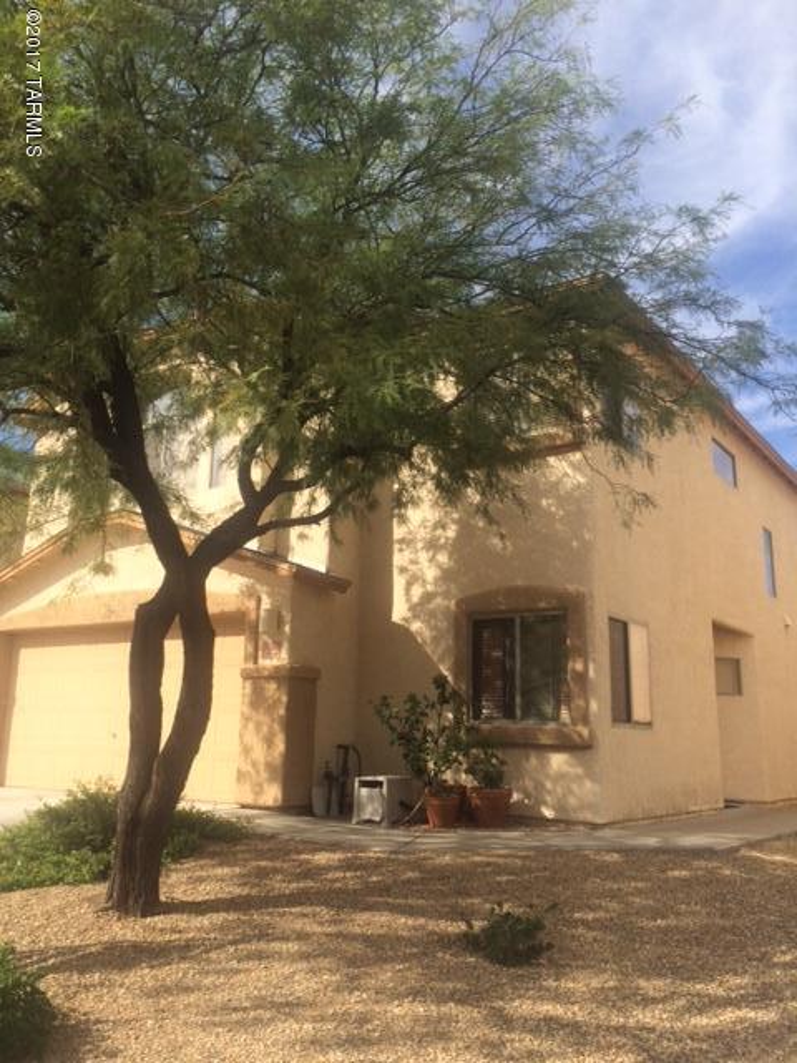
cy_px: 532
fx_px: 890
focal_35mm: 29
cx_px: 398
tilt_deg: +14.4
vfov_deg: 61.7
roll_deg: +0.6
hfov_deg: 48.2
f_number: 2.2
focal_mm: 4.15
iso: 32
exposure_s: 1/1953
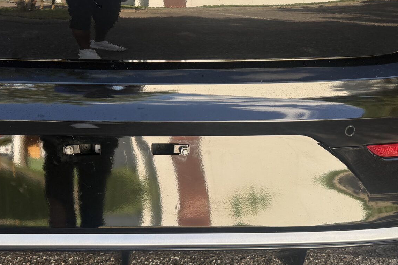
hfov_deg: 35.1
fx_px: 619
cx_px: 113
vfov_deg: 23.3
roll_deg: -0.4
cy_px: 5
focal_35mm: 56
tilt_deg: -10.3
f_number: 1.78
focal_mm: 6.76
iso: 100
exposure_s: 1/419
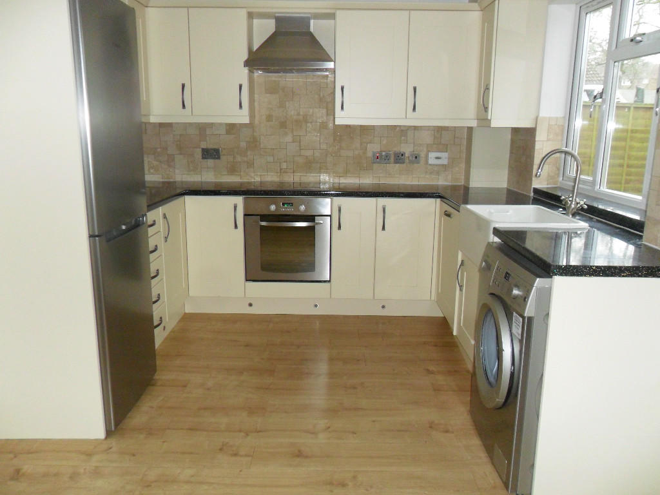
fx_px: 515
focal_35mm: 27
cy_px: 248
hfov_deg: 65.3
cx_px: 330
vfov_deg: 51.4
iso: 240
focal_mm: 4.9
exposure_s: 1/45
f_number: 3.5
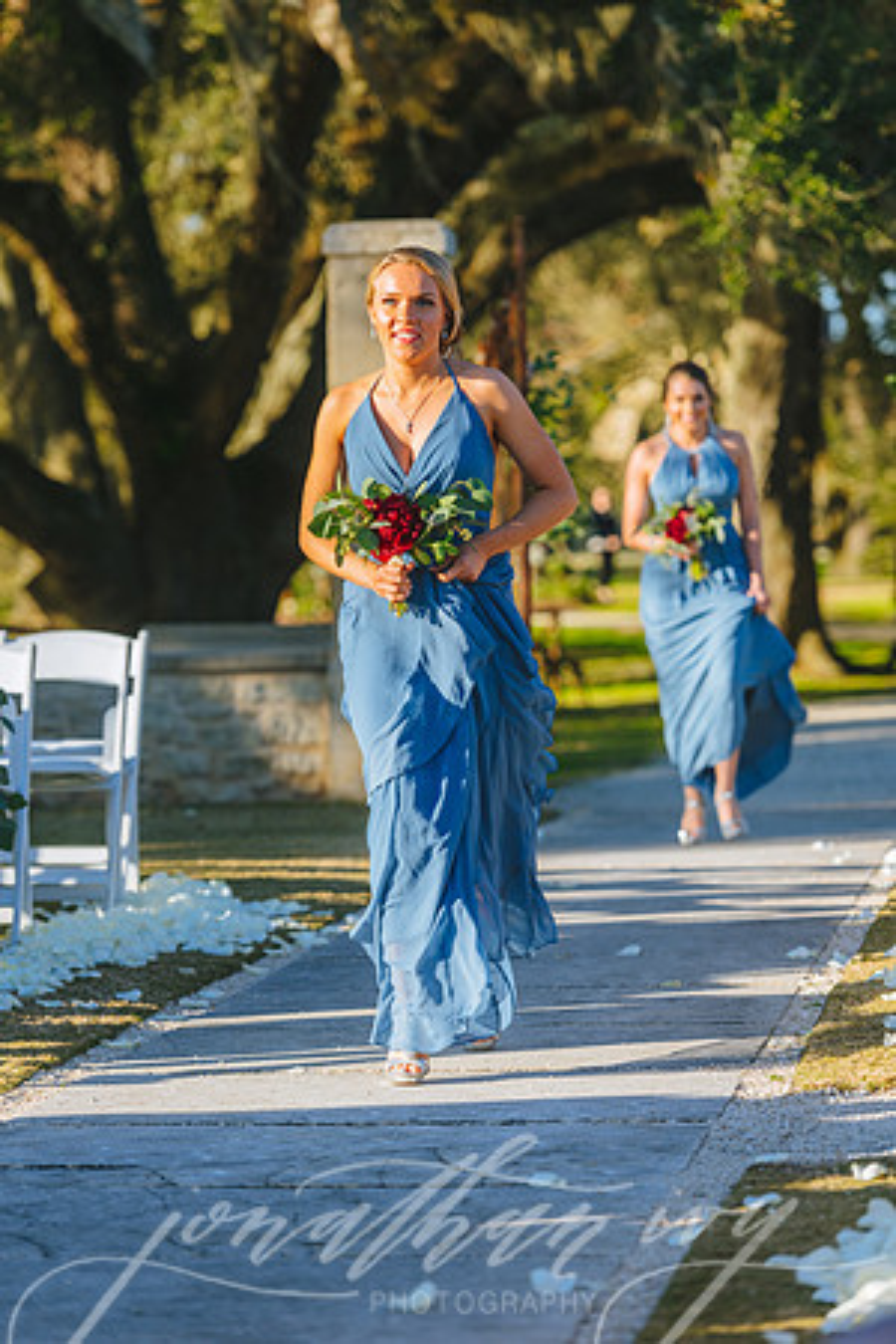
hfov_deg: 9.5
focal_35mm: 145
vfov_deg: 14.2
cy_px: 672
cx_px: 448
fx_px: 5413
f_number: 4.5
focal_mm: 145
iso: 200
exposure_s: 1/1000
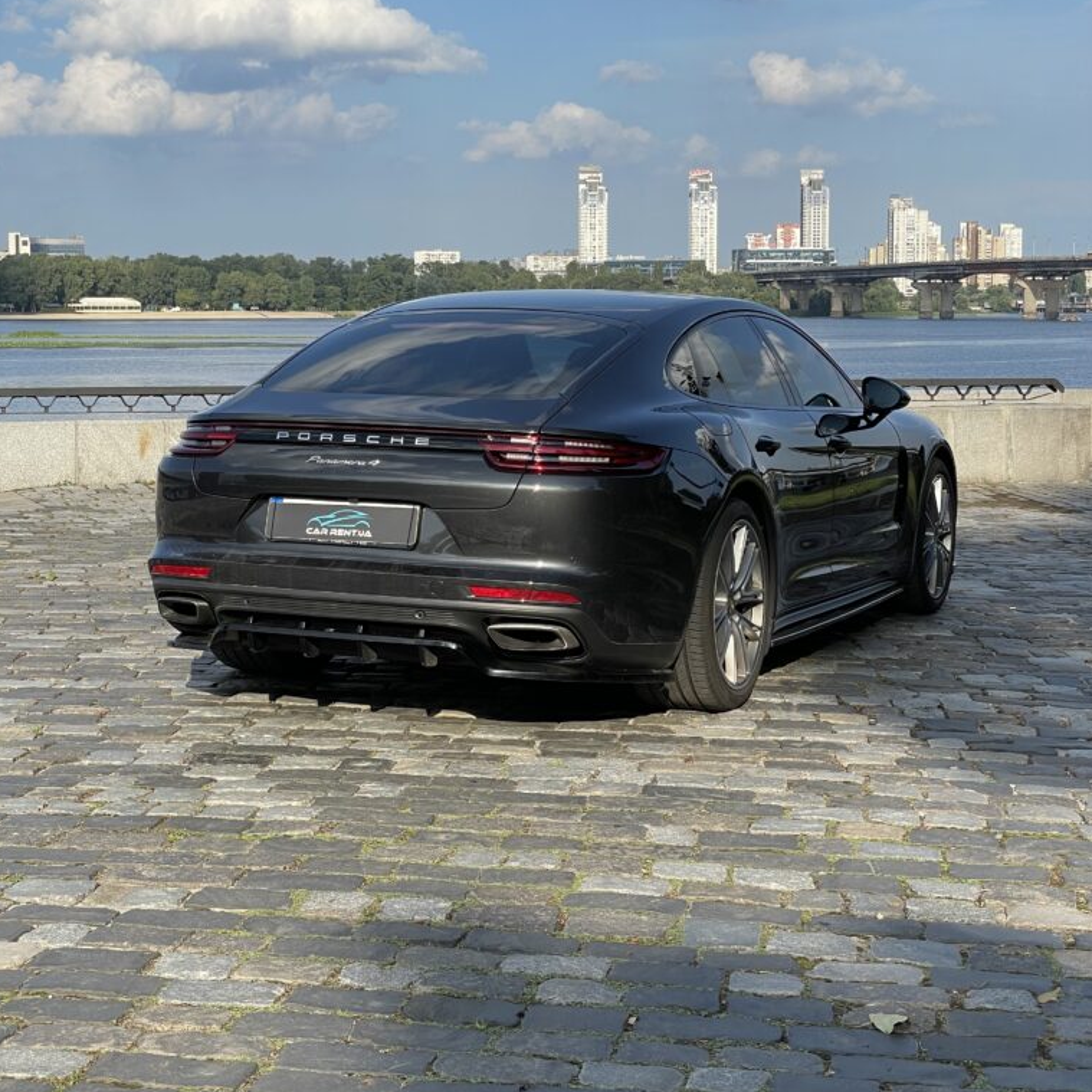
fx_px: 2213
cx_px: 547
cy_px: 450
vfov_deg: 27.7
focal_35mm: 62
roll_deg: -0.1
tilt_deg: -3.1
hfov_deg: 27.7
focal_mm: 6
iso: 25
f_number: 2
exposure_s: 1/1453
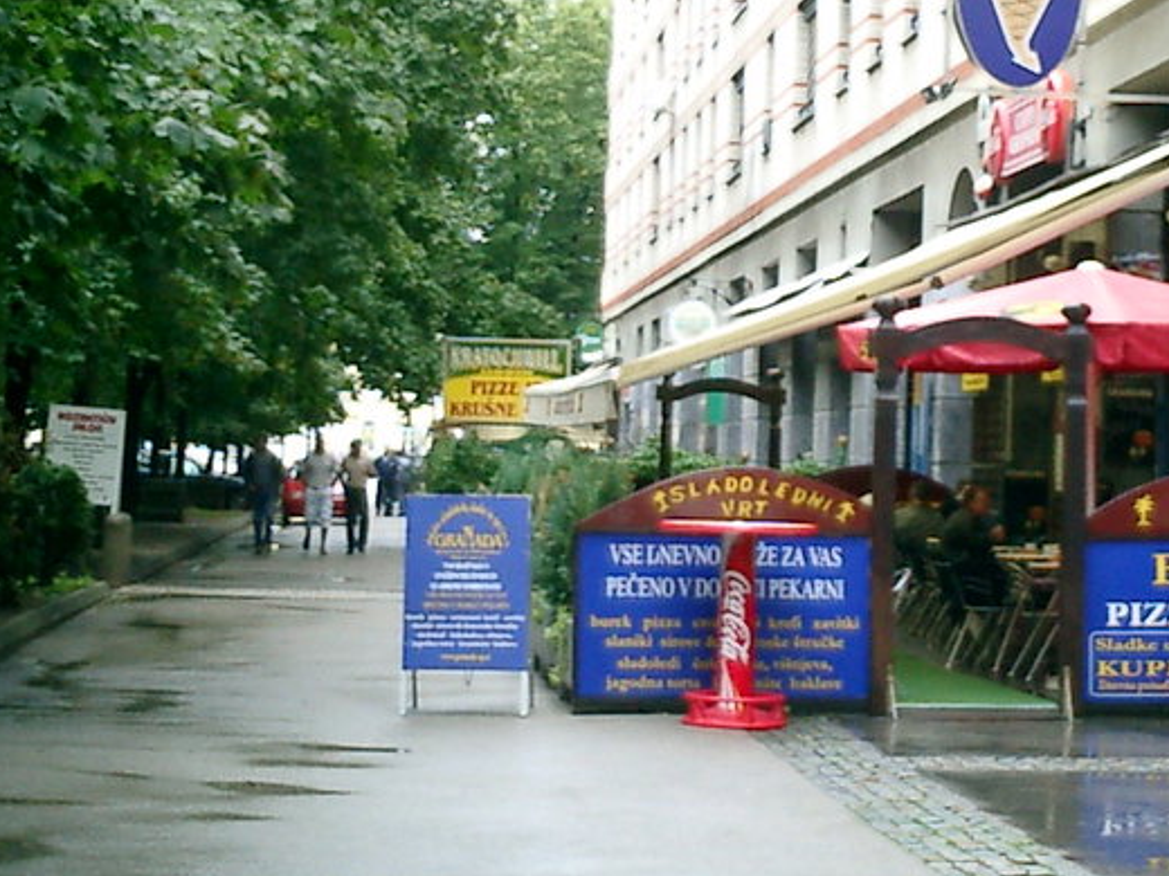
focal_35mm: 83
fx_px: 2803
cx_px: 836
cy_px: 254
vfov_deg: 17.7
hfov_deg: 23.4
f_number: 3.2
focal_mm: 7.5
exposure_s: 1/160
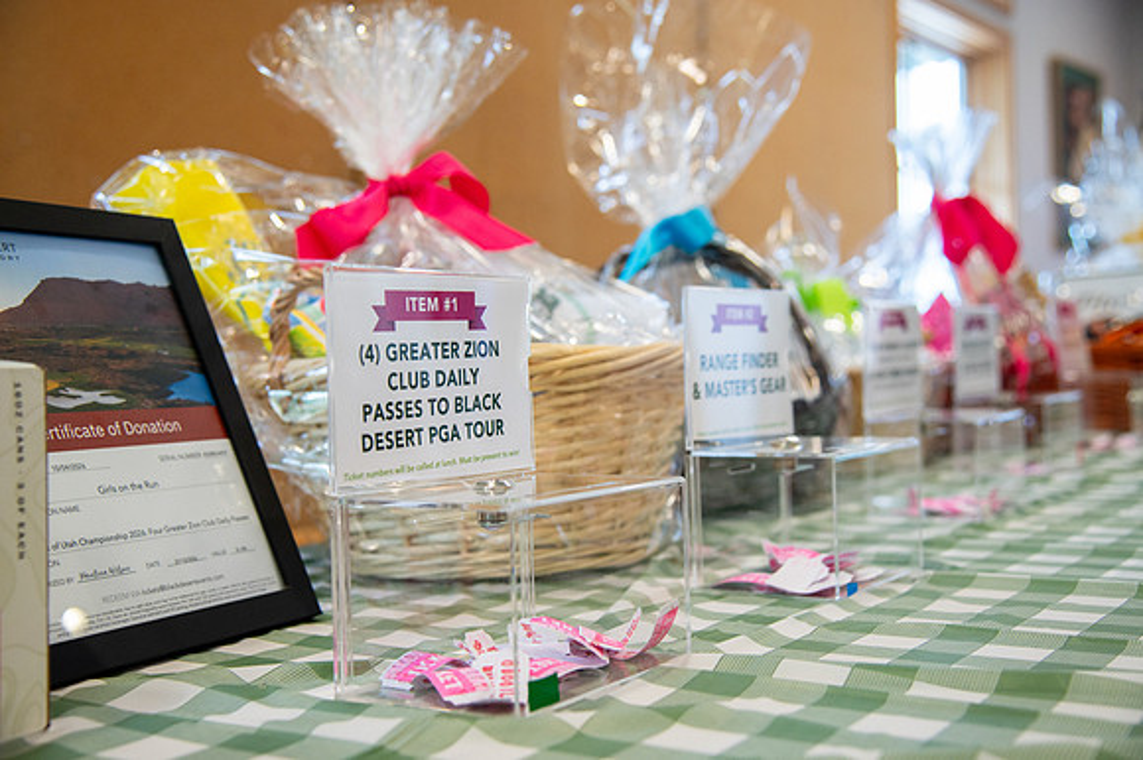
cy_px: 380
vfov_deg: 29.8
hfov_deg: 43.6
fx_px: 1430
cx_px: 572
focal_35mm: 45
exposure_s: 1/160
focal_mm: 44
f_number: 4
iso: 1000
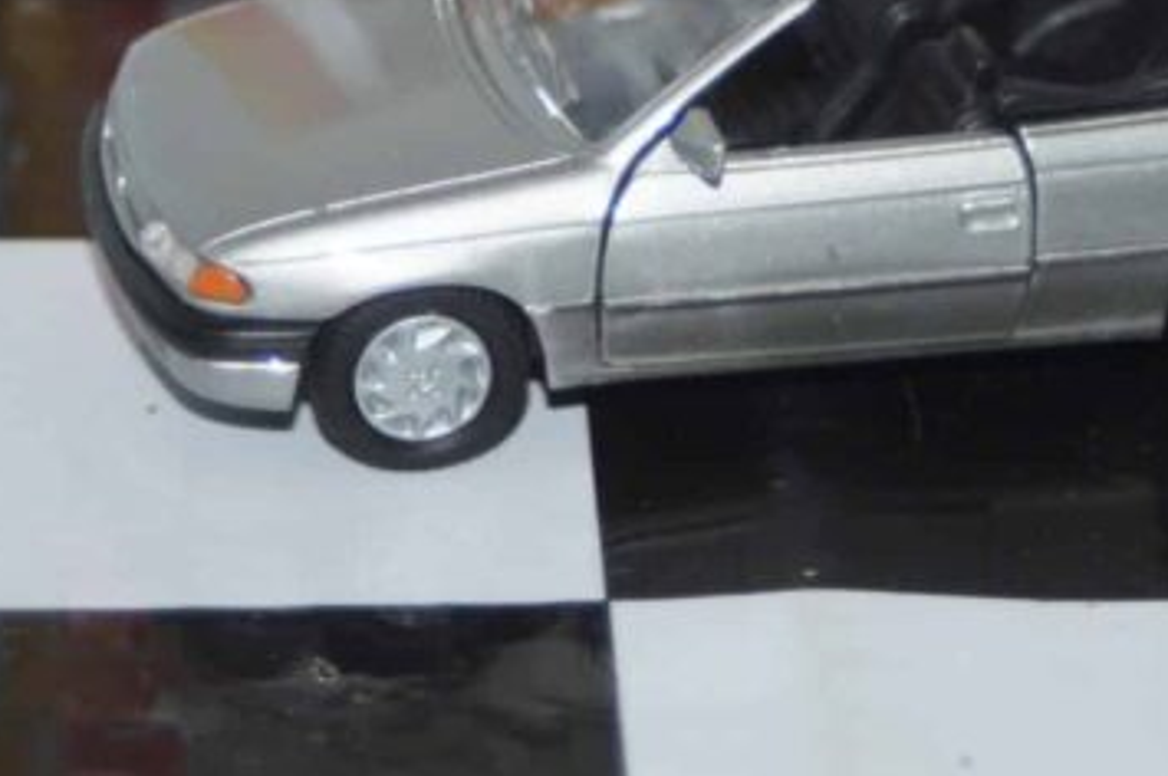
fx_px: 6580
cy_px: 151
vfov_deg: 6.7
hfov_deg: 10.1
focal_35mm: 203
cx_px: 753
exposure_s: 1/60
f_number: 5.6
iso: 200
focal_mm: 80
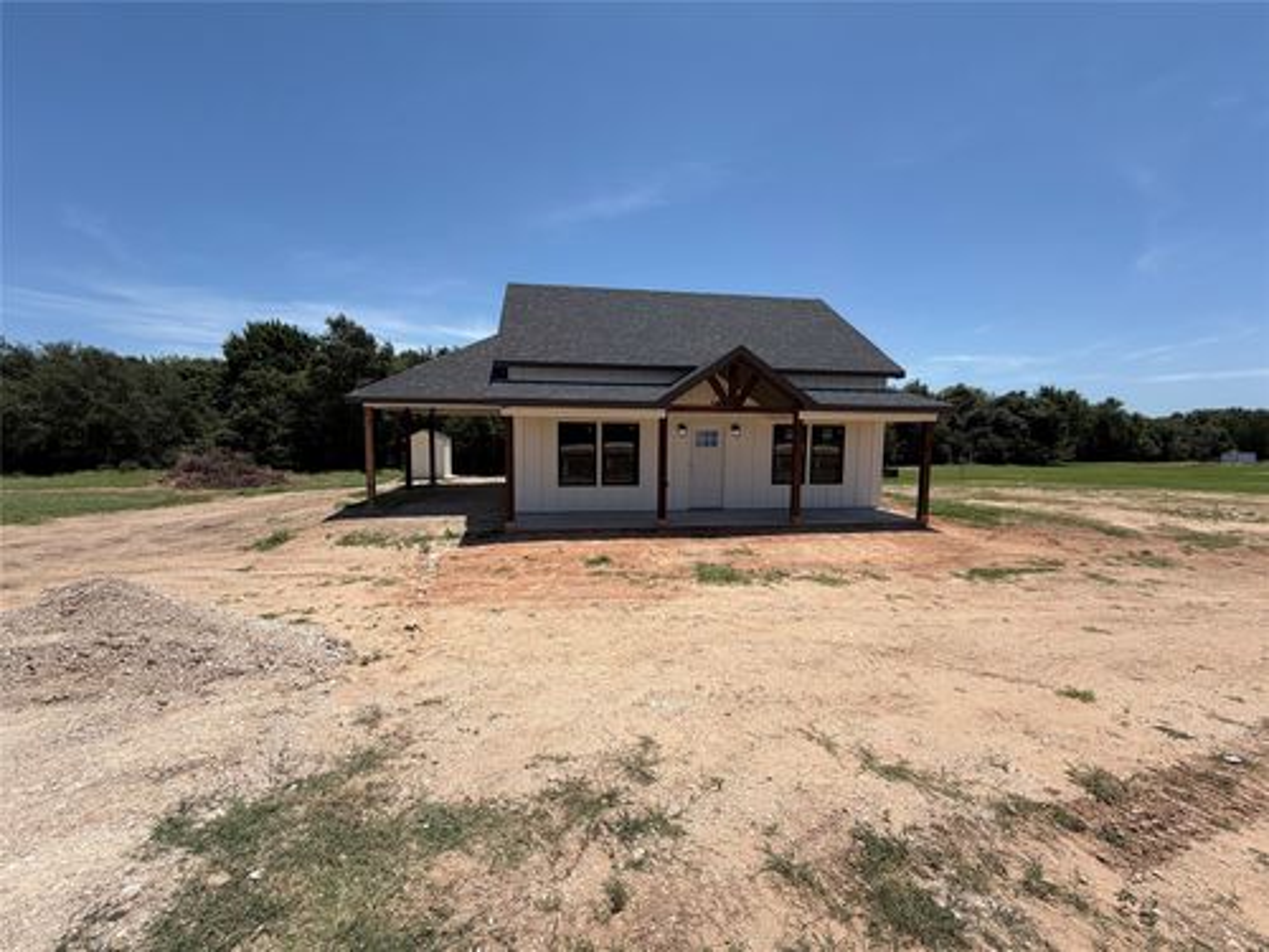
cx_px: 634
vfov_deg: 85.7
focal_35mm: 14
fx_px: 513
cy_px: 476
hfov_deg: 102.1
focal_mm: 2.22
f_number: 2.2
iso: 20
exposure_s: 1/1259
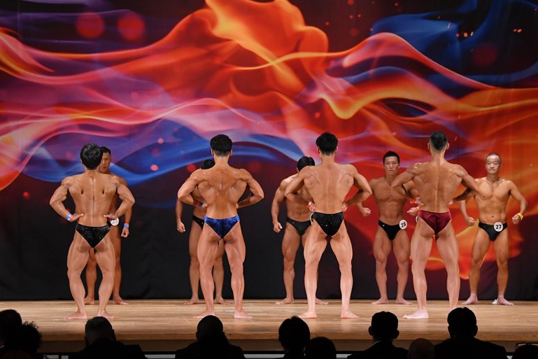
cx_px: 270
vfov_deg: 9.9
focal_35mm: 139
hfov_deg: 14.8
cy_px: 180
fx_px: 2078
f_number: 5.6
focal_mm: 92
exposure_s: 1/400
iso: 3200
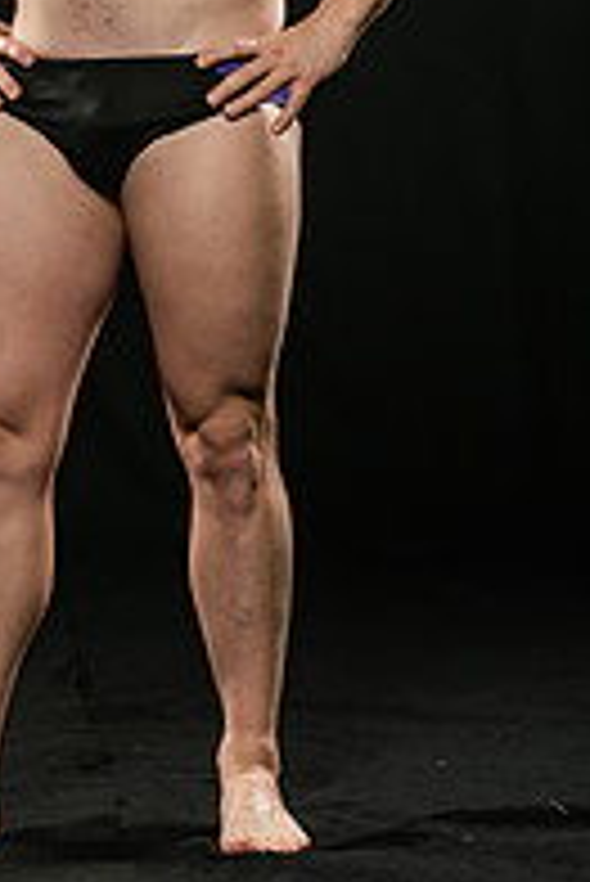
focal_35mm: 188
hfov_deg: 7.3
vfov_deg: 10.8
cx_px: 126
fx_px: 4613
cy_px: -32
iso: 320
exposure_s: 1/250
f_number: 5.6
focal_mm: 82
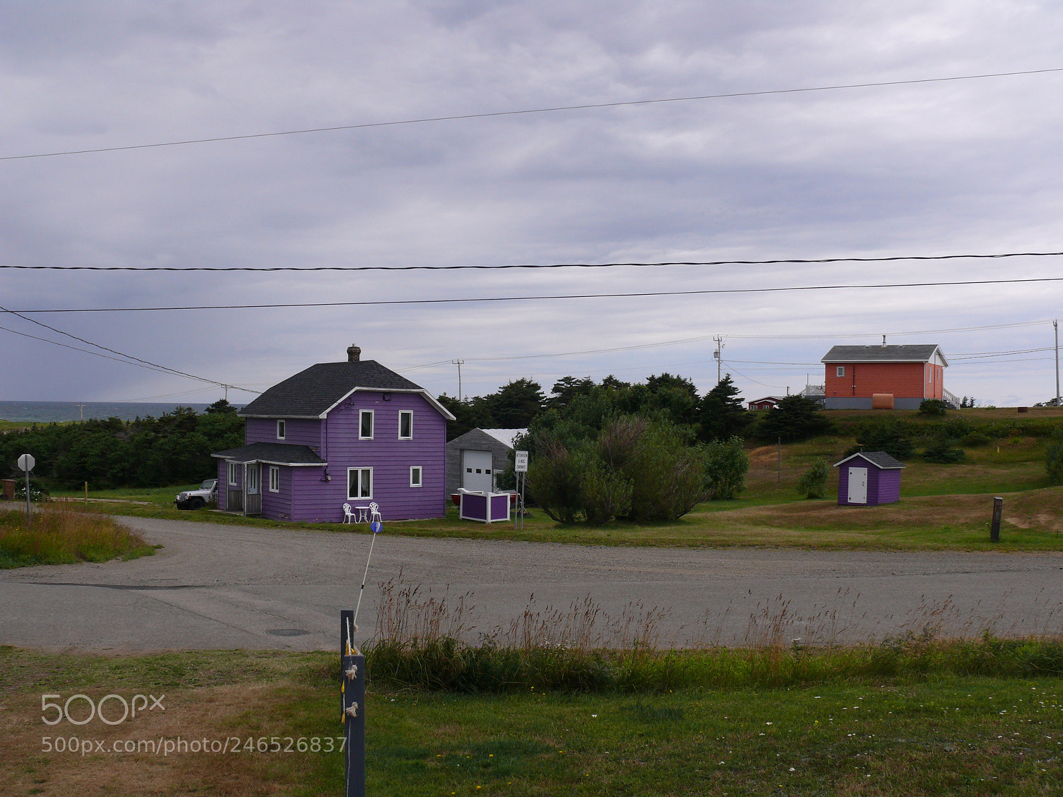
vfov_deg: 40.7
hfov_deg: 52.6
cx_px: 532
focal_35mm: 35
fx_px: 1075
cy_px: 398
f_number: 5.6
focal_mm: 7.4
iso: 100
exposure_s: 1/320
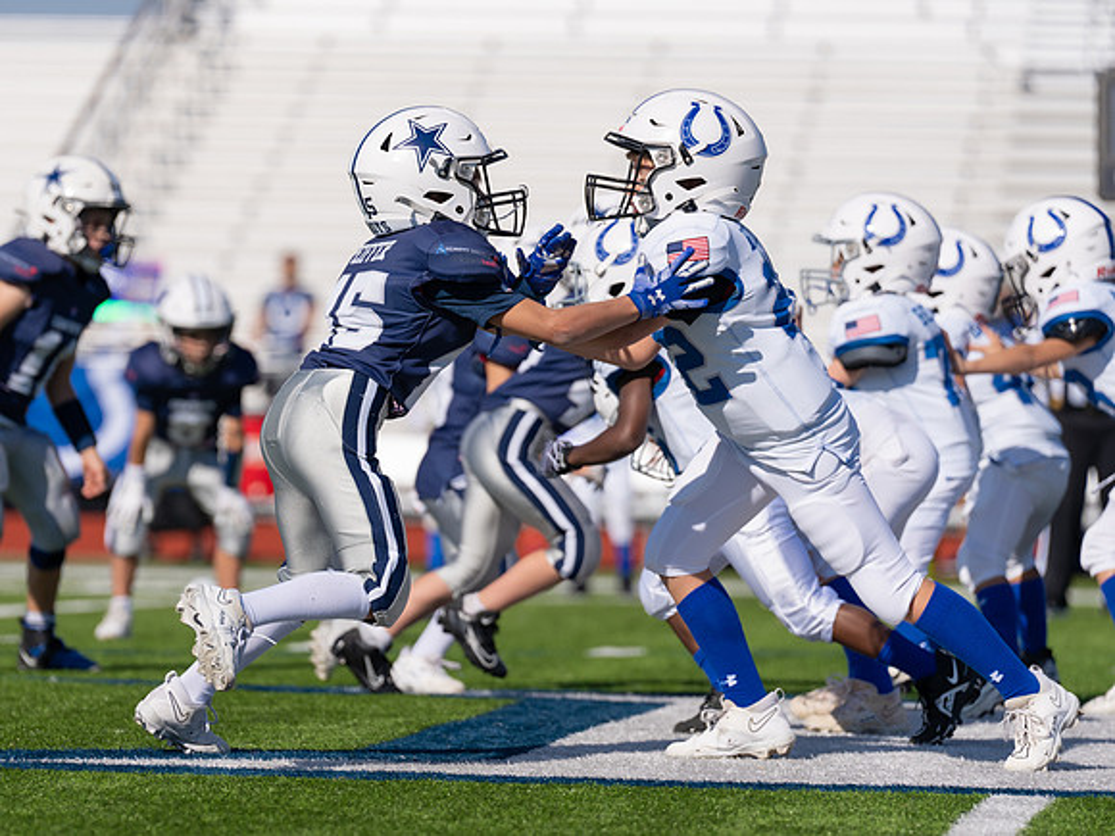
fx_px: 7850
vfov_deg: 6.1
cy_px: 448
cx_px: 415
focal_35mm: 244
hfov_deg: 8.1
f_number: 3.5
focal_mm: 200
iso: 100
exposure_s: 1/2000
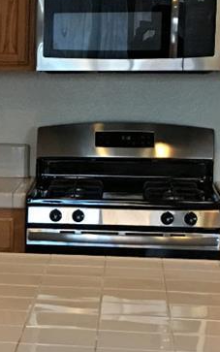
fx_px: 1218
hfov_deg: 10.0
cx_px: -115
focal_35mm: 127
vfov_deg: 16.4
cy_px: 239
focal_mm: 4.15
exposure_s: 1/15
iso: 80
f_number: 2.2
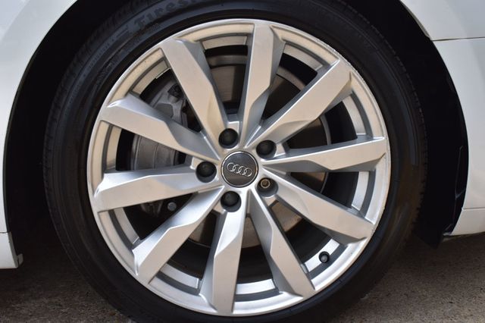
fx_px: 687
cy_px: 162
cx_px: 242
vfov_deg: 26.5
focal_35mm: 51
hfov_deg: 38.9
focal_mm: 34
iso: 400
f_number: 10
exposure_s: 1/320
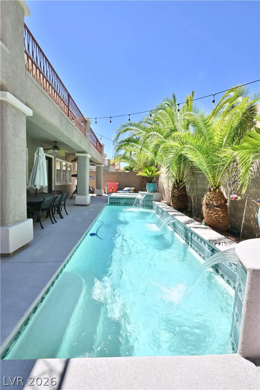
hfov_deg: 81.3
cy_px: 195
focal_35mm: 14
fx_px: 151
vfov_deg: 104.2
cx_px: 130
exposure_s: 1/30
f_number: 18
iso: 100
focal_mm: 14
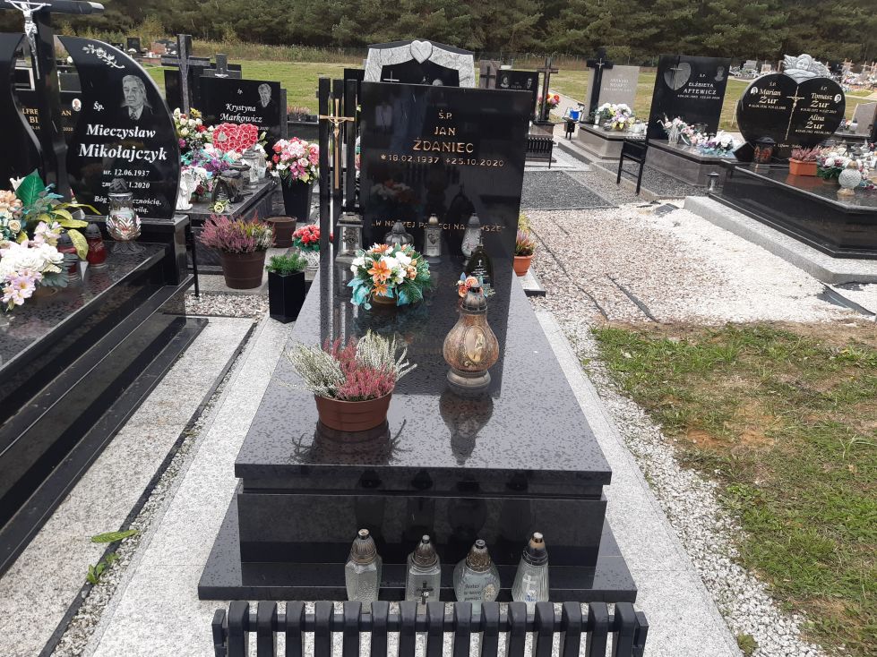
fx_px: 659
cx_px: 438
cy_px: 328
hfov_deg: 67.3
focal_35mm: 26
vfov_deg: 53.1
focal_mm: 3.92
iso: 40
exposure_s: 1/482
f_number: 1.7
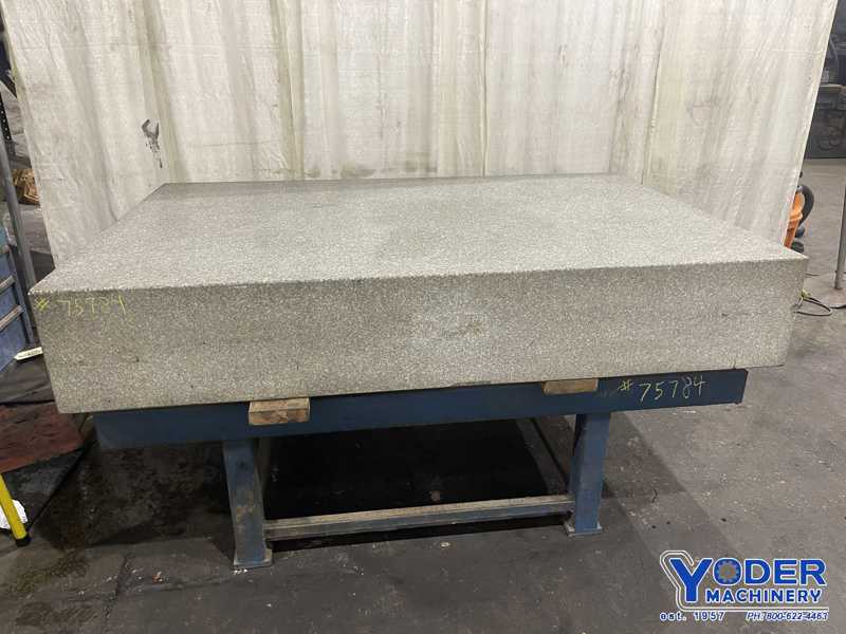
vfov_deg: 53.1
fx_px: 635
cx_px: 423
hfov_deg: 67.3
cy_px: 317
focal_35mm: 26
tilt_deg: -23.7
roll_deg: +0.7
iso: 160
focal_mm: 5.1
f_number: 1.6
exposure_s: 1/60
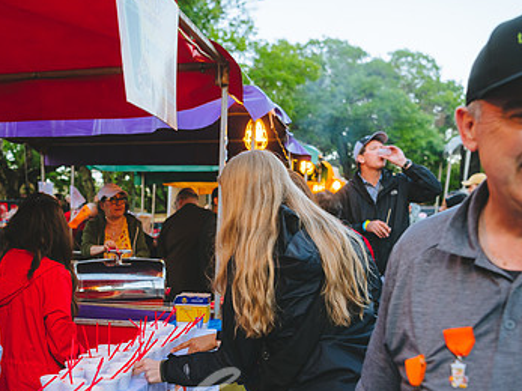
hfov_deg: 41.3
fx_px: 678
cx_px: 153
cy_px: 282
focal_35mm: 45
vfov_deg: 31.7
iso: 250
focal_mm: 28
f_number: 3.5
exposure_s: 1/160
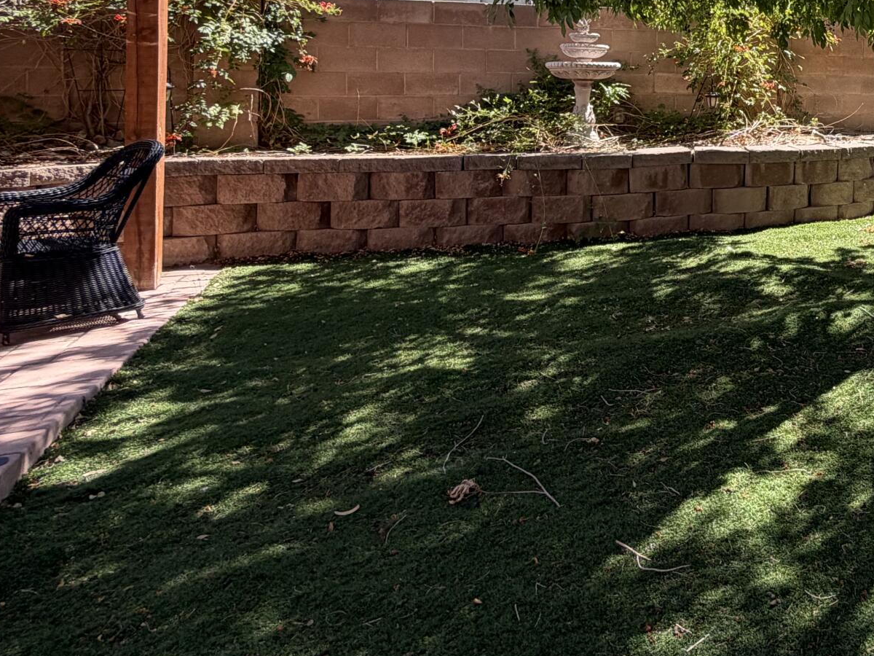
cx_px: 934
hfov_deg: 42.7
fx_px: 884
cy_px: 80
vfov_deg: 38.2
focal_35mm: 35
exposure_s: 1/297
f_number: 2.2
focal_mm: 2.22
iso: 50
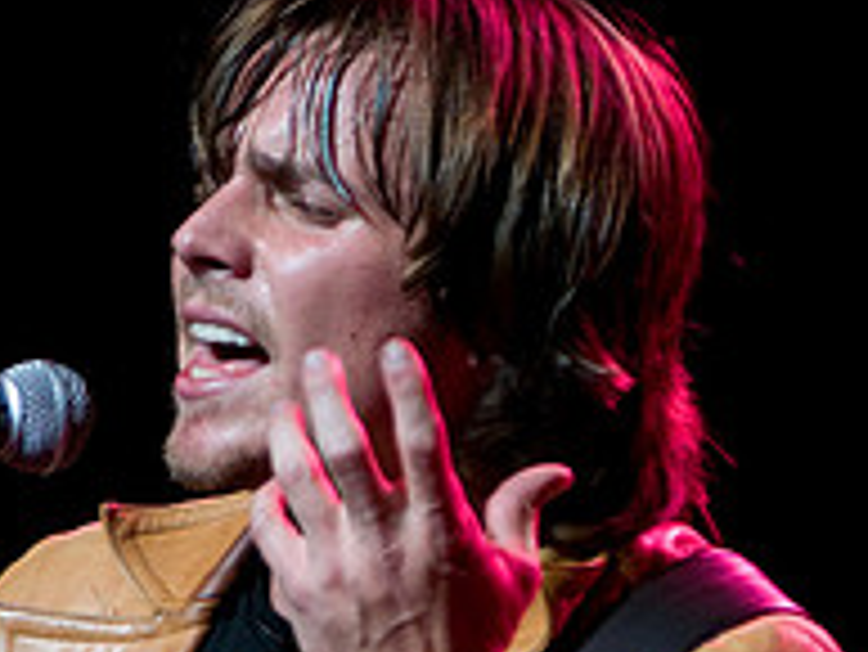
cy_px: 722
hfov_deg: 2.3
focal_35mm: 867
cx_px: 279
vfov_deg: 1.7
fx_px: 21754
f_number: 3.2
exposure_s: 1/320
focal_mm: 200
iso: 800
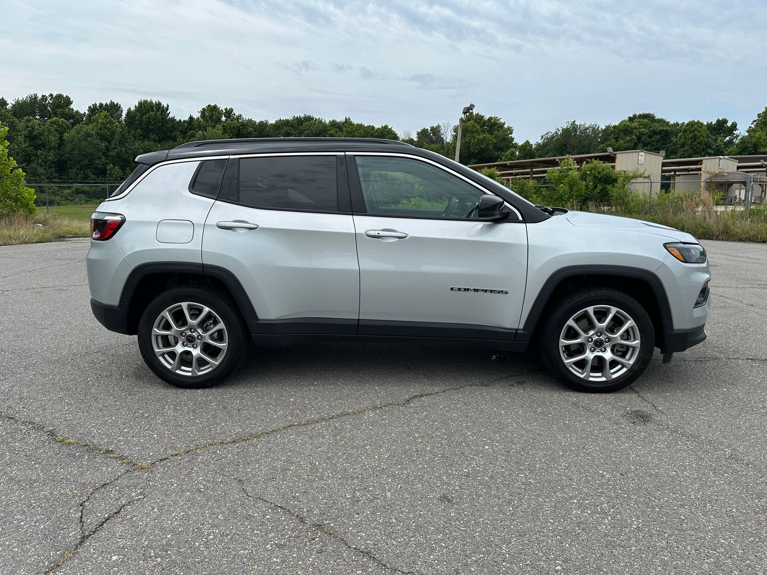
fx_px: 532
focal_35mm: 24
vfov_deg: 56.8
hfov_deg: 71.6
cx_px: 384
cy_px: 288
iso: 80
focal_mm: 6.86
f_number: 1.78
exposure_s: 1/4545
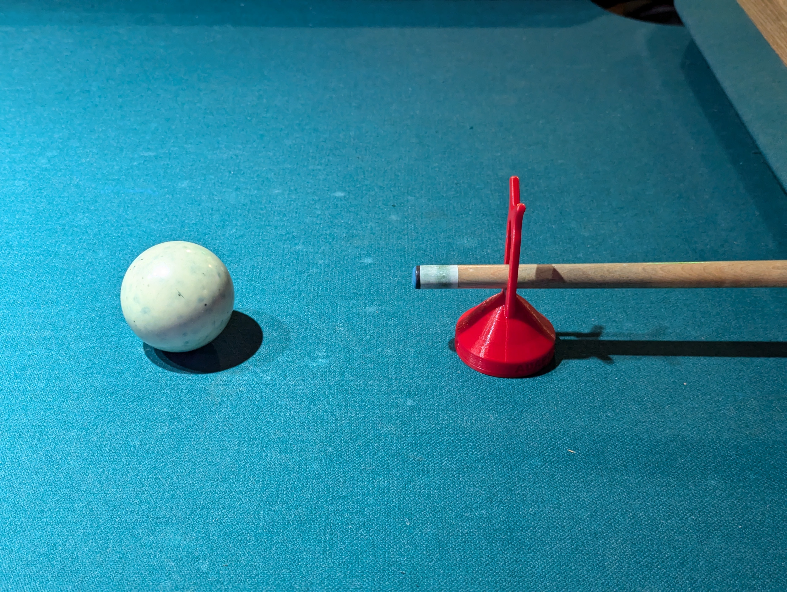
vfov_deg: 30.3
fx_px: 1093
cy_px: 296
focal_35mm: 48
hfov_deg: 39.6
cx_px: 394
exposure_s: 1/60
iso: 291
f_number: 1.85
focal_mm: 6.81
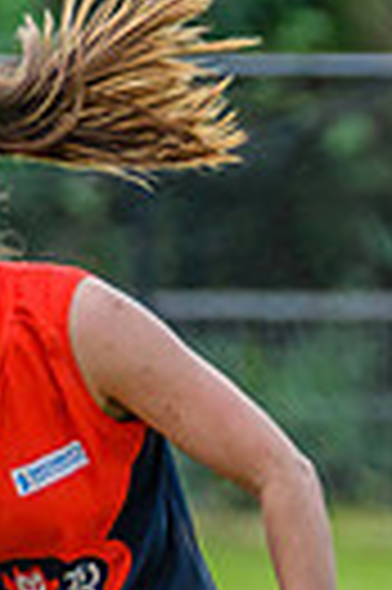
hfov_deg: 0.4
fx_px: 57887
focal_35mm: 3535
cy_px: 998
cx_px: 252
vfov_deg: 0.6
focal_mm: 460
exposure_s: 1/2000
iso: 1250
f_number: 6.3
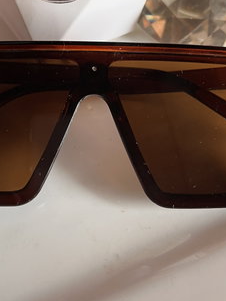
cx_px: 88
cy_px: 104
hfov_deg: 31.4
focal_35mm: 46
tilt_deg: -60.4
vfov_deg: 40.8
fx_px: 400
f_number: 1.6
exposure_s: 1/53
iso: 100
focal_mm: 5.1
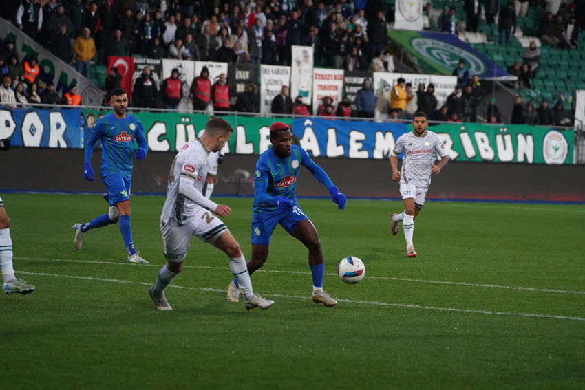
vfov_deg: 6.9
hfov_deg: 10.3
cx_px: 292
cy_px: 195
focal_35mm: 200
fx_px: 3250
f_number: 5.6
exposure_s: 1/2000
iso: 6400
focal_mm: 200
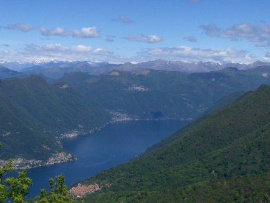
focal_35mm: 66
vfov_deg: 22.3
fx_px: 515
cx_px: 84
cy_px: 115
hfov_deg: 29.1
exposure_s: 1/1176
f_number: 4.8
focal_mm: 7.4
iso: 100
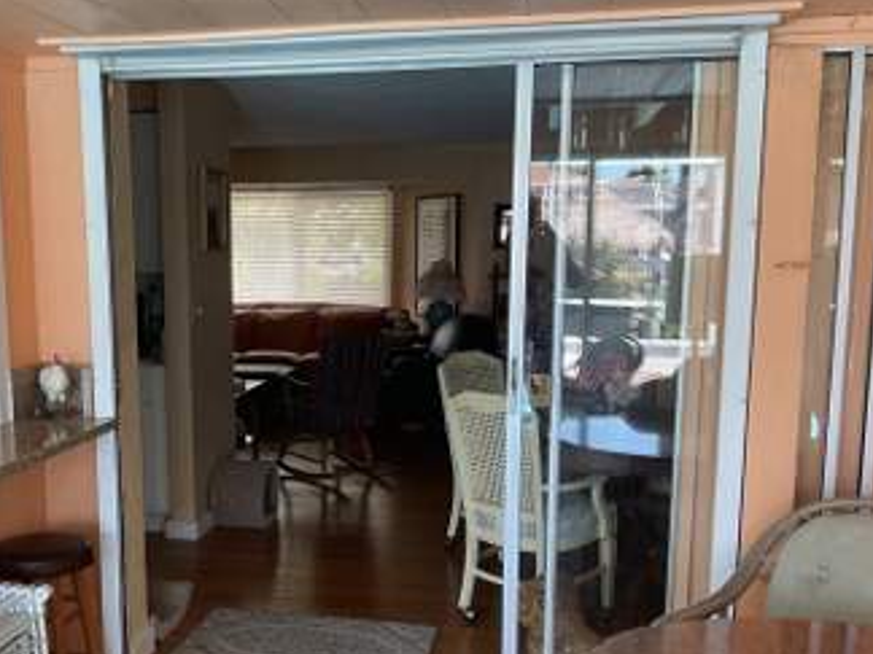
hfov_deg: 43.3
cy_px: 423
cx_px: 294
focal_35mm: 43
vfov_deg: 33.4
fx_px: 1084
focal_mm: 3
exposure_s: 1/60
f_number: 1.8
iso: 40
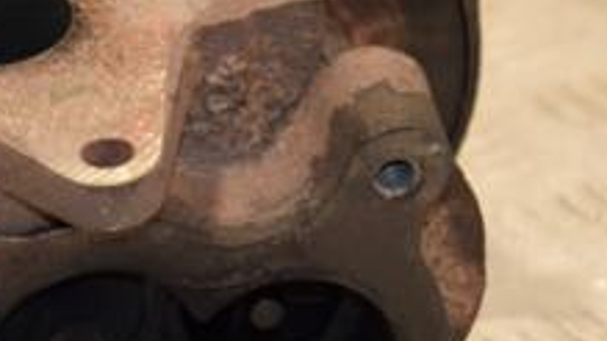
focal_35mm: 396
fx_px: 6371
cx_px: -94
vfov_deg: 3.1
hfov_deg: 5.4
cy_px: 155
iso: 800
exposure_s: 1/125
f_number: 5.6
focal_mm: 92
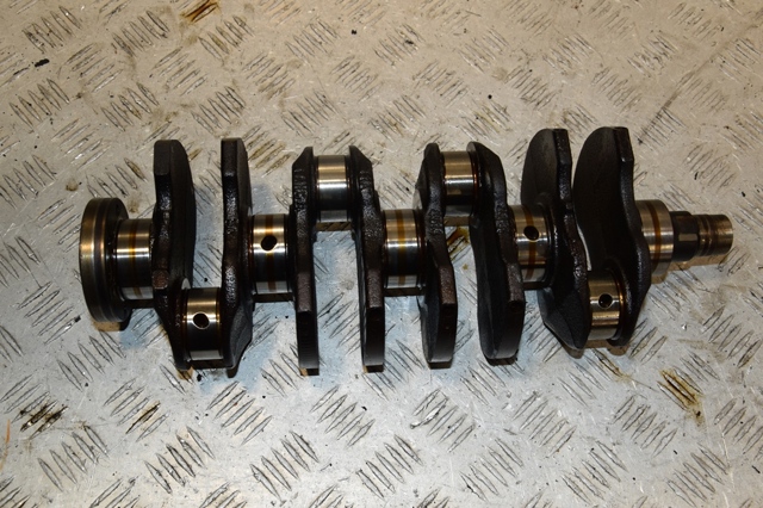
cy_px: 254
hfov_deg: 49.6
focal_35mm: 39
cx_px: 382
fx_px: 826
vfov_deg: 34.2
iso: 800
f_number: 8
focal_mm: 26
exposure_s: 1/200
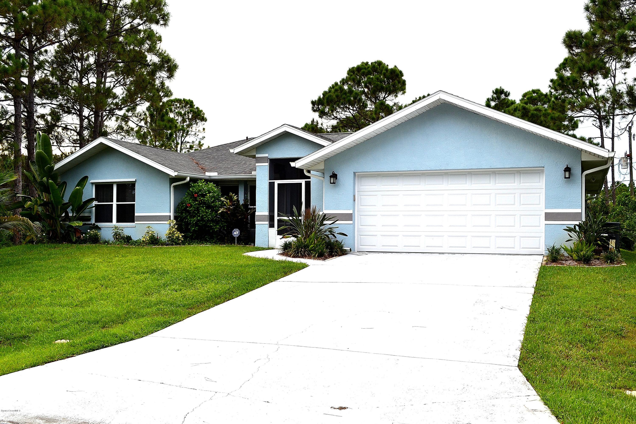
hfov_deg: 53.1
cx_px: 318
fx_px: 636
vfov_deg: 36.9
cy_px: 212
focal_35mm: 36
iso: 100
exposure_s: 1/160
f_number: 8
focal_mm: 24
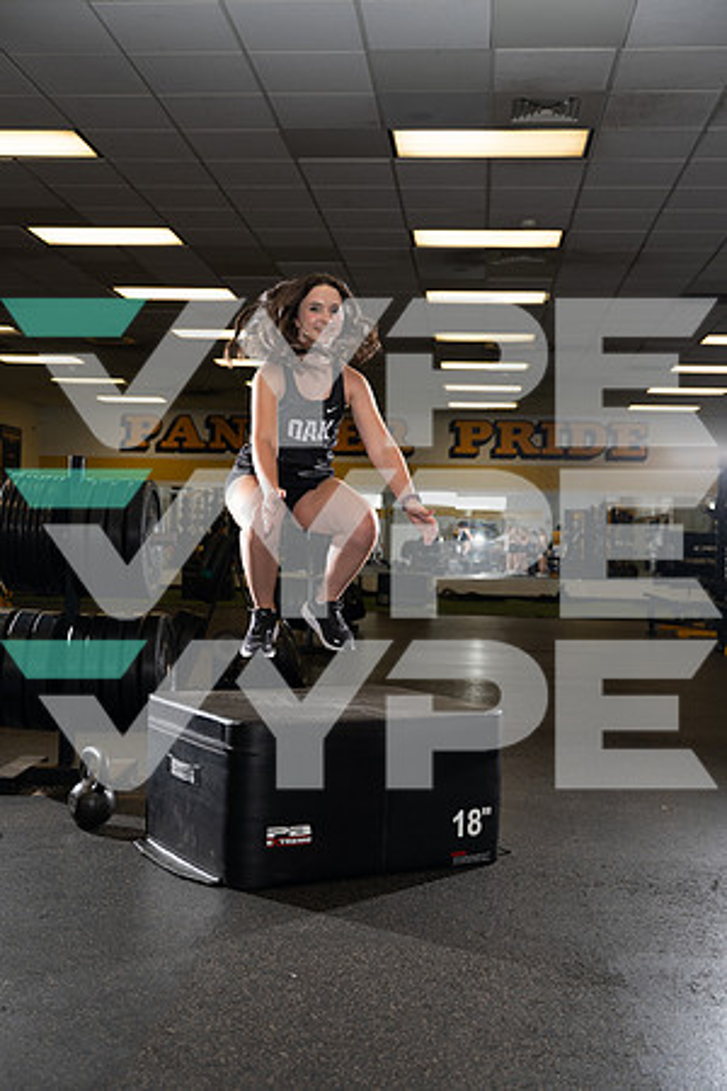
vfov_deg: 46.4
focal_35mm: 42
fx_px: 1272
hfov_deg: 31.9
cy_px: 546
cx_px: 364
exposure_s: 1/250
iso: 400
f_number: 4
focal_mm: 42
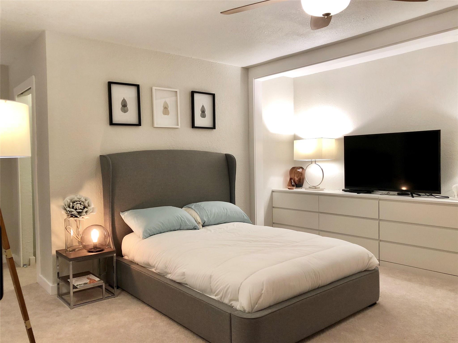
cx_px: 229
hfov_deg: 63.4
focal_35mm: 28
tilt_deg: -2.3
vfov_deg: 49.7
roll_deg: +1.8
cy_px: 172
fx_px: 370
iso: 40
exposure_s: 1/15
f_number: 1.8
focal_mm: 4
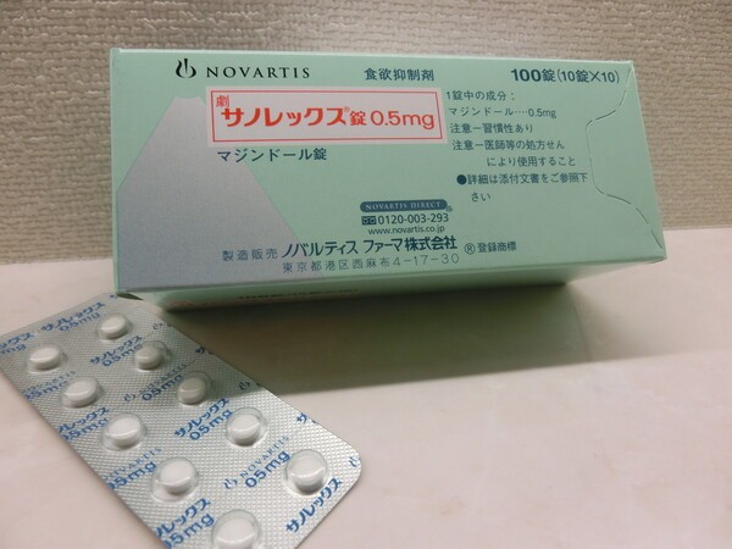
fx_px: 508
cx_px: 366
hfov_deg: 71.6
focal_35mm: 24
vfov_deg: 56.8
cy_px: 274
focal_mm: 4.24
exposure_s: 1/200
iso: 80
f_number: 3
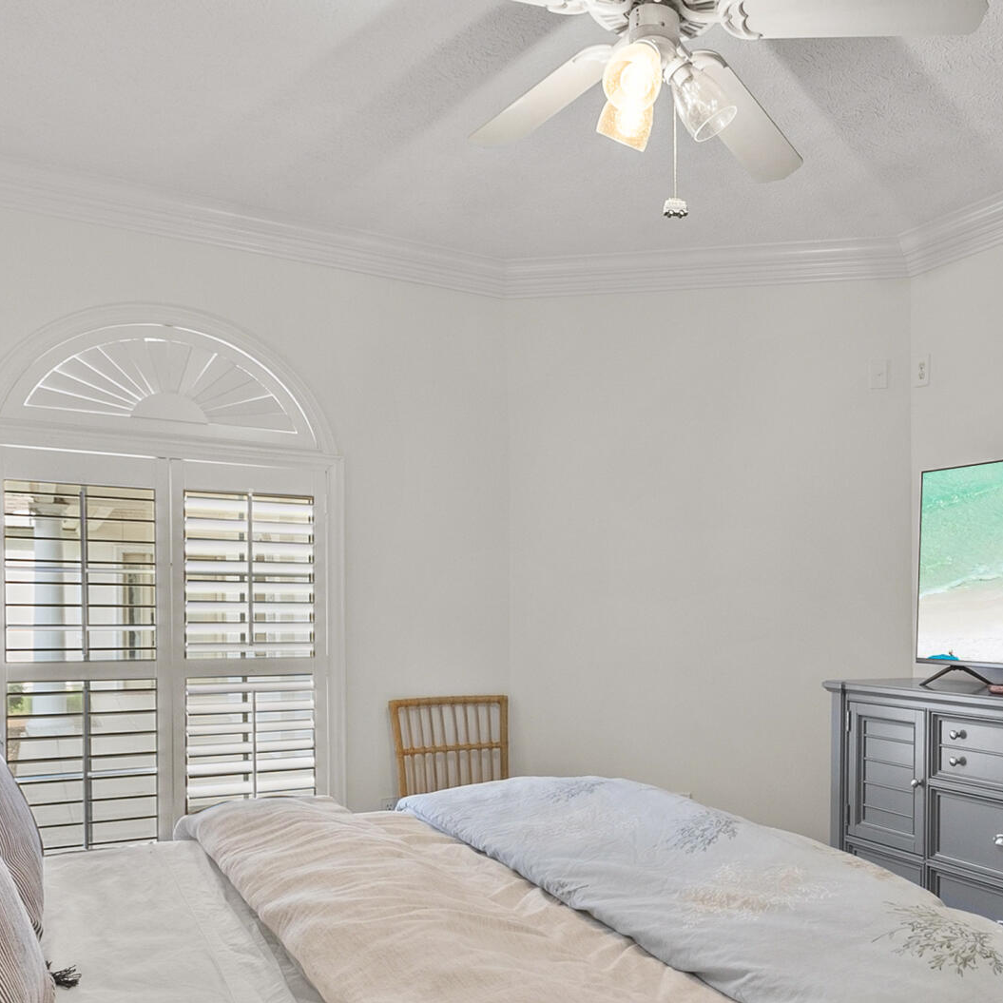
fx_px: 951
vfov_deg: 54.7
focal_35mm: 29
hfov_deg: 53.5
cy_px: 656
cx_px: 732
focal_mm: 12
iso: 640
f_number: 7.1
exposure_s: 1/15
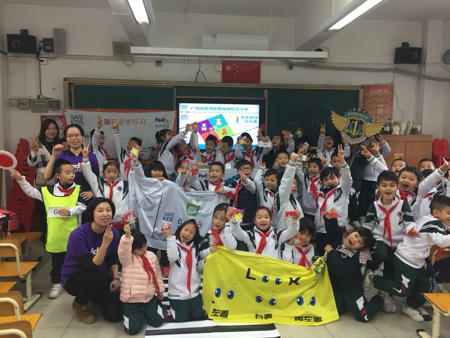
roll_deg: -0.5
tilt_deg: -4.7
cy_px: 169
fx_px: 377
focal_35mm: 29
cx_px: 225
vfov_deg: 48.2
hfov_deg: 61.7
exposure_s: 1/30
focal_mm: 4.15
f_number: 2.2
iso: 80
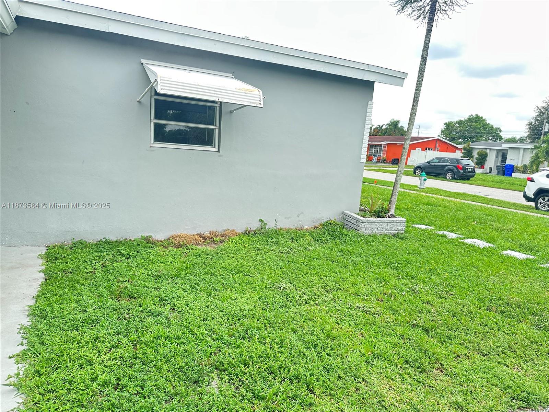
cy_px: 206
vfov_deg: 56.8
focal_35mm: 24
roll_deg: -4.3
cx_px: 274
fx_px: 381
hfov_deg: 71.6
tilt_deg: -7.8
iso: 80
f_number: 1.78
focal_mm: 6.86
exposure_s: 1/433
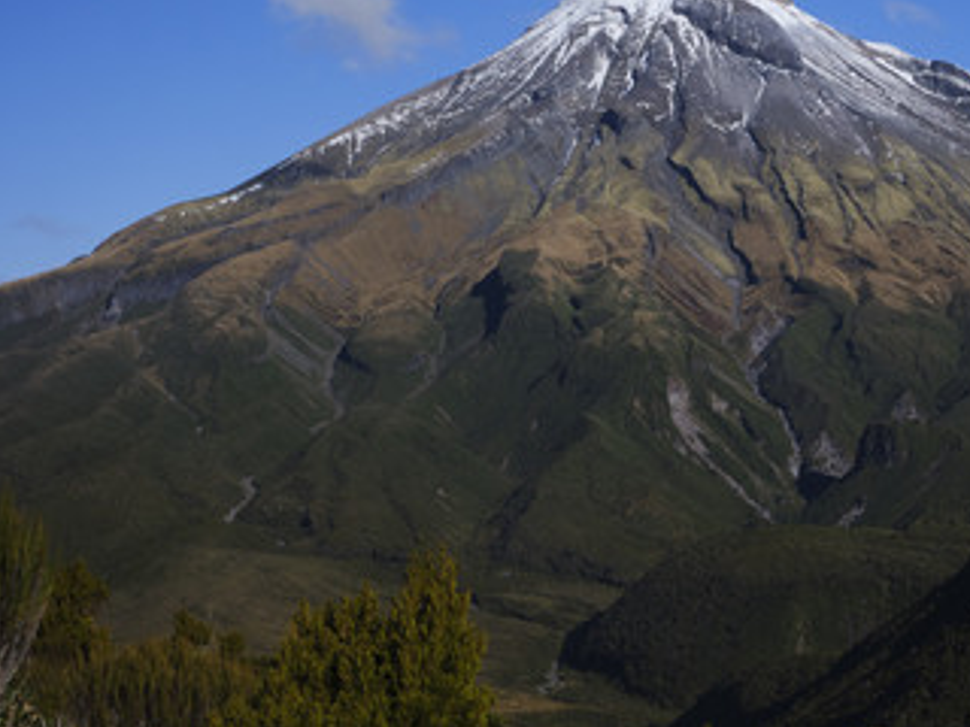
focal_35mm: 75
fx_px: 2102
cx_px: 703
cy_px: 229
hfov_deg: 25.7
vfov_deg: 19.6
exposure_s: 1/3000
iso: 640
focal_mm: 33
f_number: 8
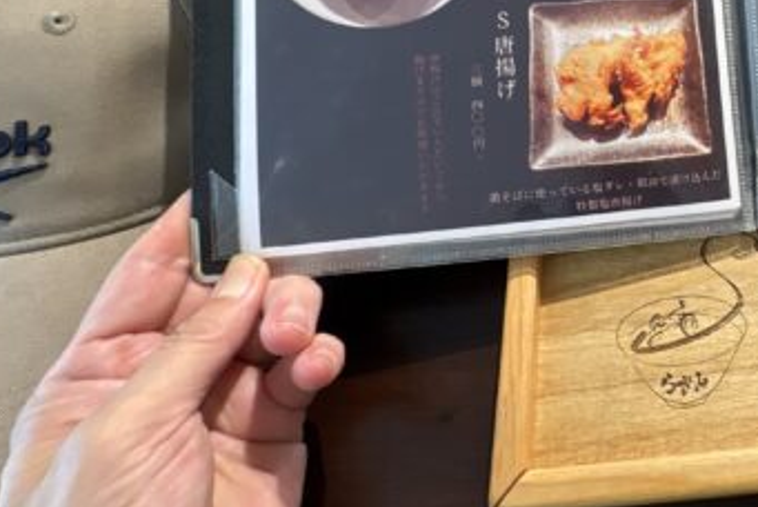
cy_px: -21
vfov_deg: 37.1
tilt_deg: -48.3
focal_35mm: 31
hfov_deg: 53.2
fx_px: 653
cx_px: 675
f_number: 2.2
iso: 160
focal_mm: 2.22
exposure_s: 1/60
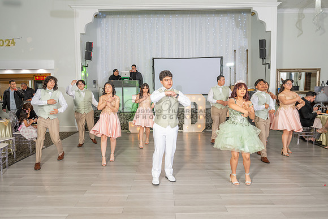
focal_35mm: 30
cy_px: 110
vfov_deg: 43.6
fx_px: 273
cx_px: 164
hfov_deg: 61.9
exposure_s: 1/160
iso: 500
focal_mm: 28
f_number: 3.5
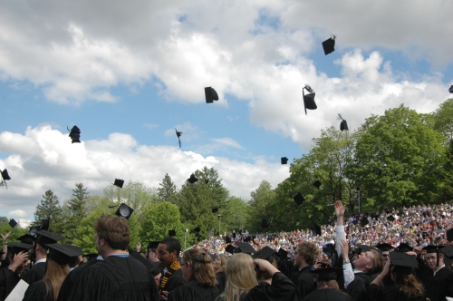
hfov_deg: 42.4
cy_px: 150
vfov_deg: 28.9
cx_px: 226
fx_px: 584
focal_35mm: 46
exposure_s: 1/400
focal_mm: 31
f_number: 10
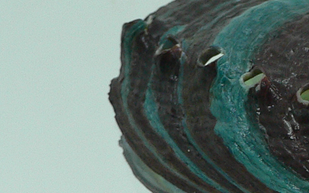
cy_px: 131
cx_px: 427
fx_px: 986
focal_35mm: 117
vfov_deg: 11.2
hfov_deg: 16.6
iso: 150
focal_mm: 4.6
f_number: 2.8
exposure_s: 1/60
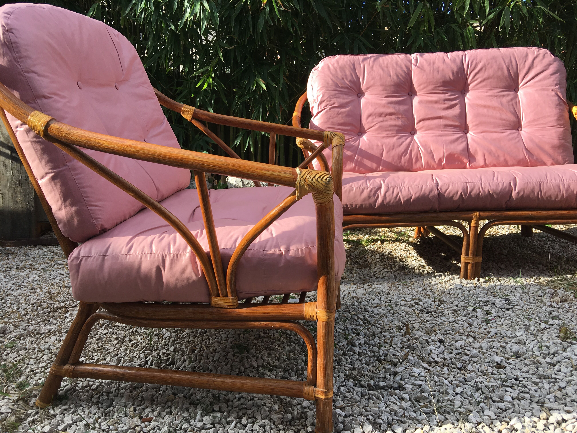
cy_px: 216
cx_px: 288
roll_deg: -0.5
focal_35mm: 29
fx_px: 483
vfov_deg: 48.2
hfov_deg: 61.7
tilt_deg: -10.5
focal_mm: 4.15
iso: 25
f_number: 2.2
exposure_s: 1/416
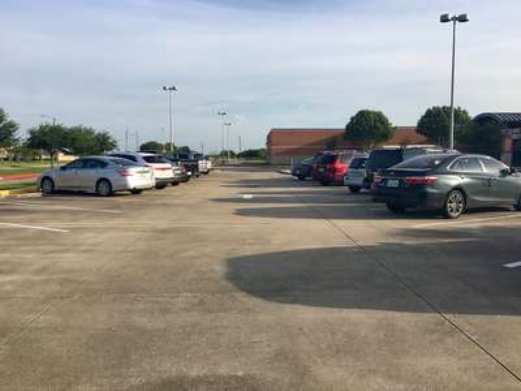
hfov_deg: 61.7
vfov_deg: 48.2
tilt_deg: -2.2
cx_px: 260
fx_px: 436
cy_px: 196
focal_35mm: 29
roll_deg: -0.7
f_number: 2.2
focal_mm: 4.15
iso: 25
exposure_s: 1/1099
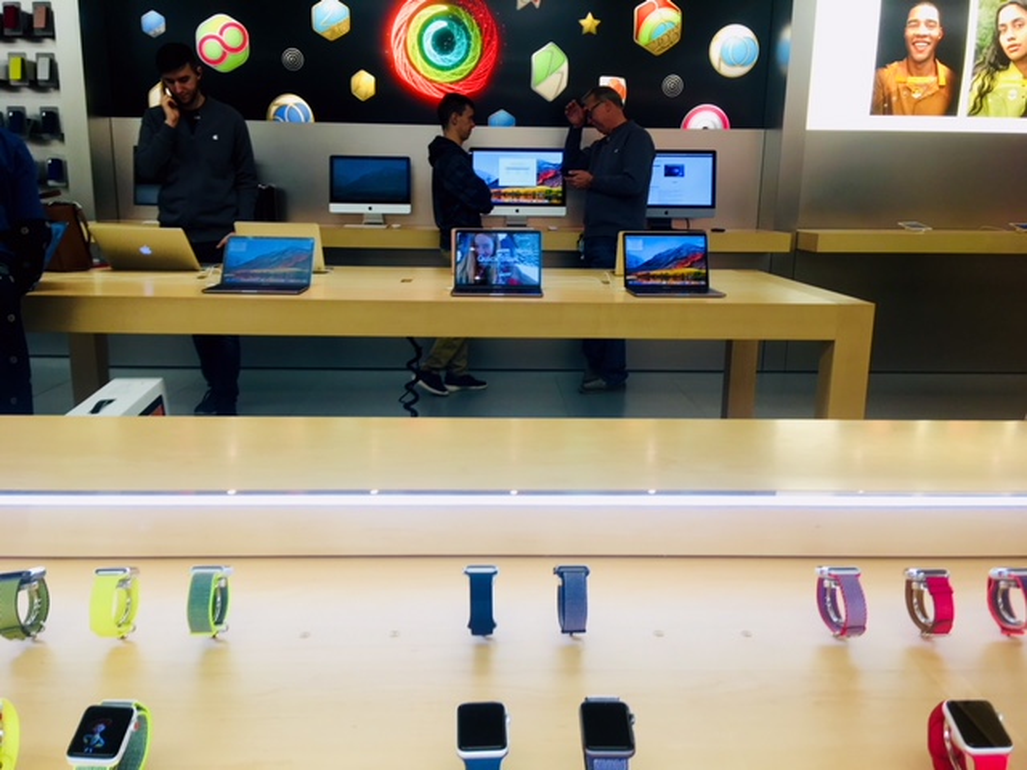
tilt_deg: -13.0
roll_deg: -1.1
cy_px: 385
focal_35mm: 29
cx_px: 514
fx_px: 860
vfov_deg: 48.2
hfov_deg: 61.7
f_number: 2.2
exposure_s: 1/40
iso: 25
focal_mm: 4.15
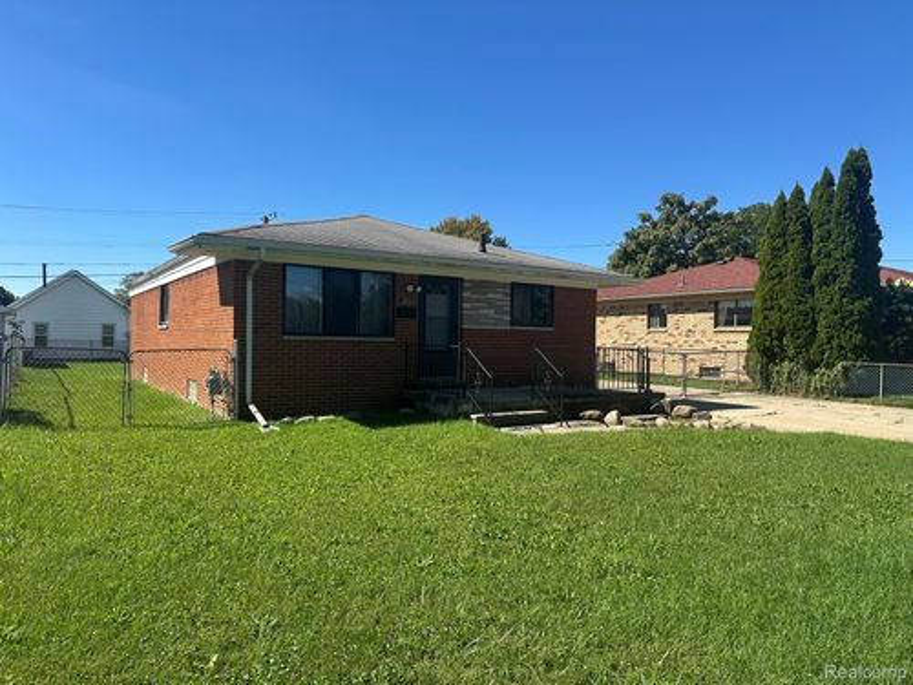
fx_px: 633
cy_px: 342
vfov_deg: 56.8
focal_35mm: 24
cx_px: 456
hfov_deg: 71.6
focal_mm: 6.86
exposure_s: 1/3247
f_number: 1.78
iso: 80
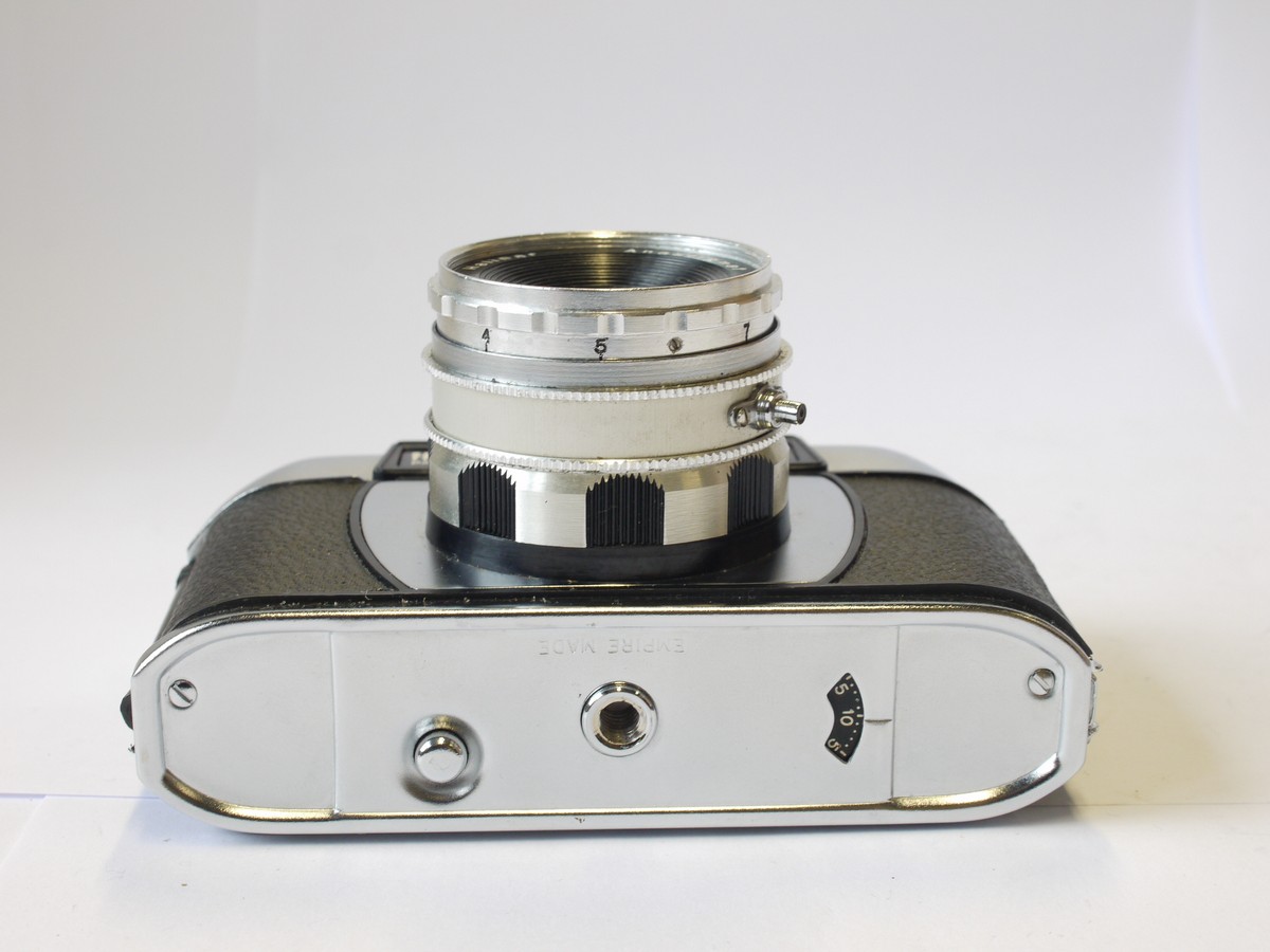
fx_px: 2201
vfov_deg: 24.4
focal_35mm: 60
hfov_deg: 32.2
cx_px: 635
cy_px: 476
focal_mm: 30
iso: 400
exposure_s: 1/25
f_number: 9
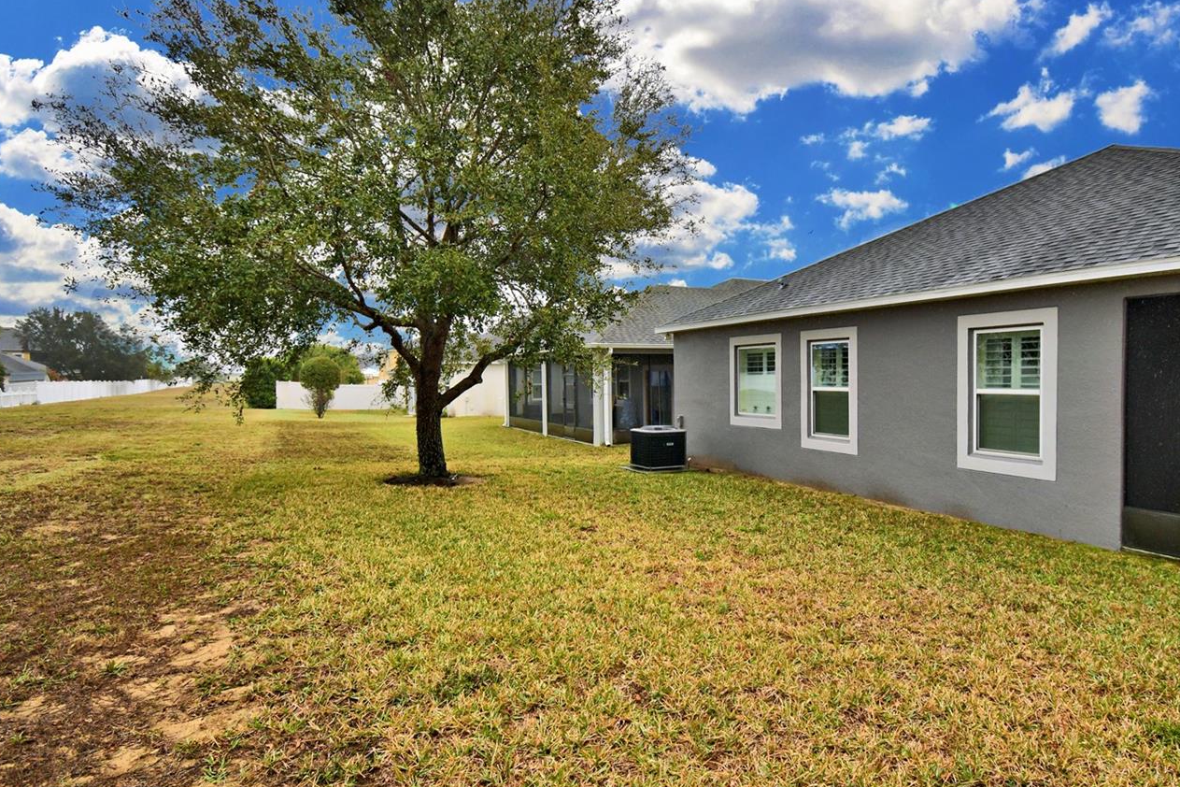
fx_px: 623
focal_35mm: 19
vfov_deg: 64.6
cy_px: 399
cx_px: 689
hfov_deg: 86.2
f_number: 4.5
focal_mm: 10
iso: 200
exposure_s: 1/500
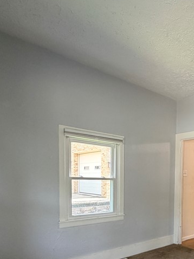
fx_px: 224
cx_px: 172
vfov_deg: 57.2
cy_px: 192
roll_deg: -0.8
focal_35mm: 30
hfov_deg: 43.0
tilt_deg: -3.7
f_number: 2.2
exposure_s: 1/121
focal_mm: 2.22
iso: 200
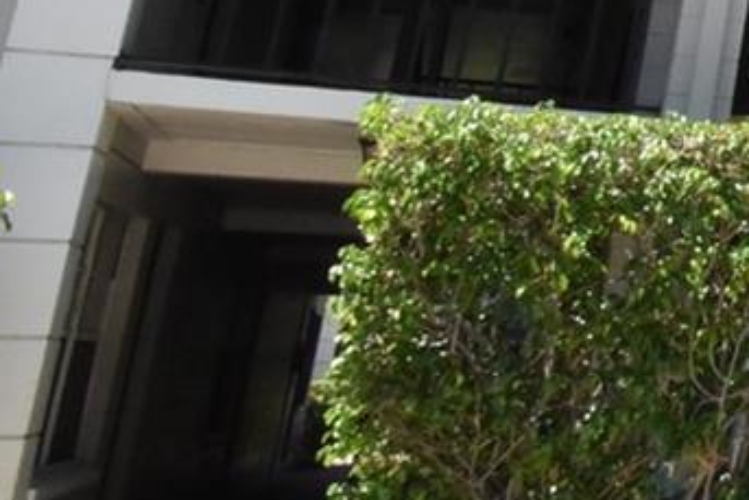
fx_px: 1457
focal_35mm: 70
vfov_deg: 18.3
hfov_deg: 17.5
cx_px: 1590
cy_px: -134
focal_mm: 10
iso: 1600
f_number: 22
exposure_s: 1/200
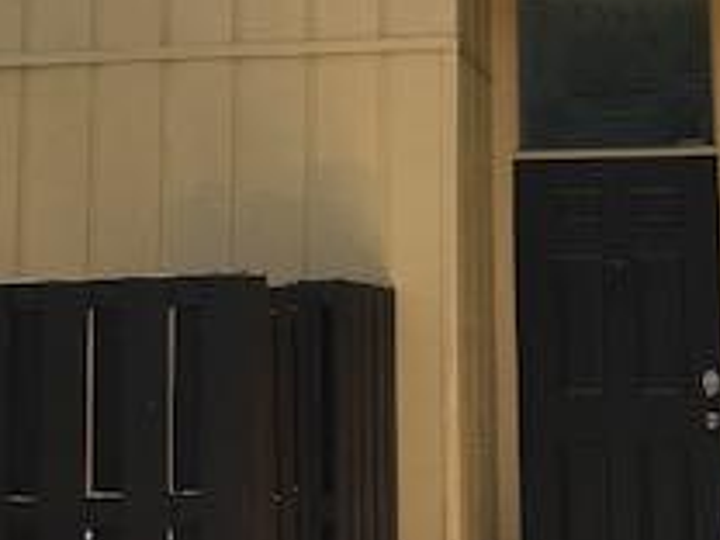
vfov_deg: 17.0
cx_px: 436
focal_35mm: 86
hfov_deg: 22.7
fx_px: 1789
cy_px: 97
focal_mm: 3.99
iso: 20
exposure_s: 1/2083
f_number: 1.8
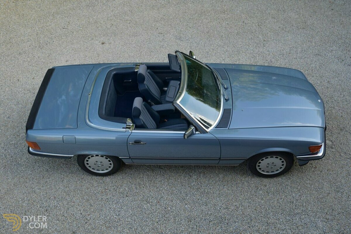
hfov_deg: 55.1
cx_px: 176
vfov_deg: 38.4
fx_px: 336
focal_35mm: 34
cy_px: 117
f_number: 3.8
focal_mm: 23
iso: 220
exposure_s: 1/125
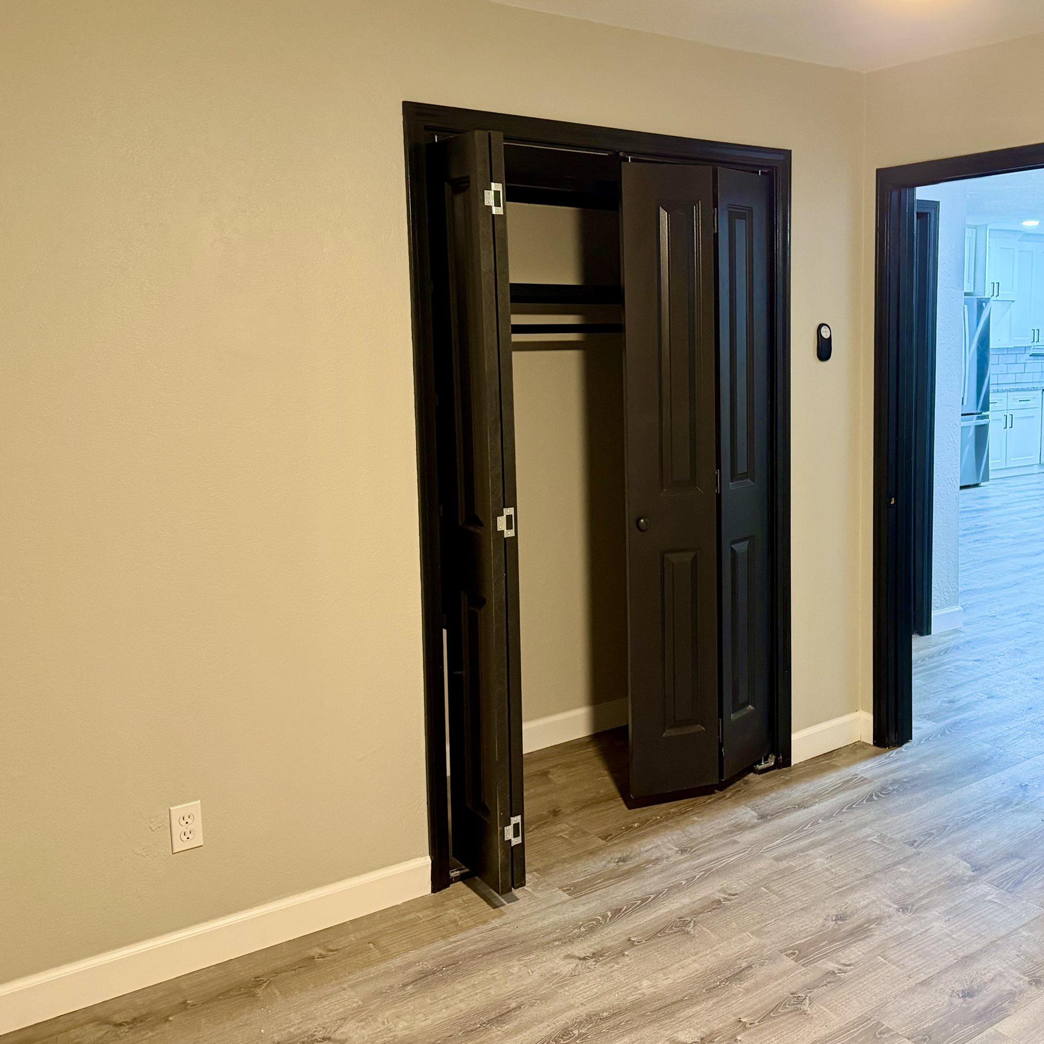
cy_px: 447
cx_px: 739
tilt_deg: -5.5
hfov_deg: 48.4
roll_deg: -0.7
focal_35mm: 33
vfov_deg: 49.6
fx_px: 1126
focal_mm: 6.76
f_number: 1.78
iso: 500
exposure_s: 1/60
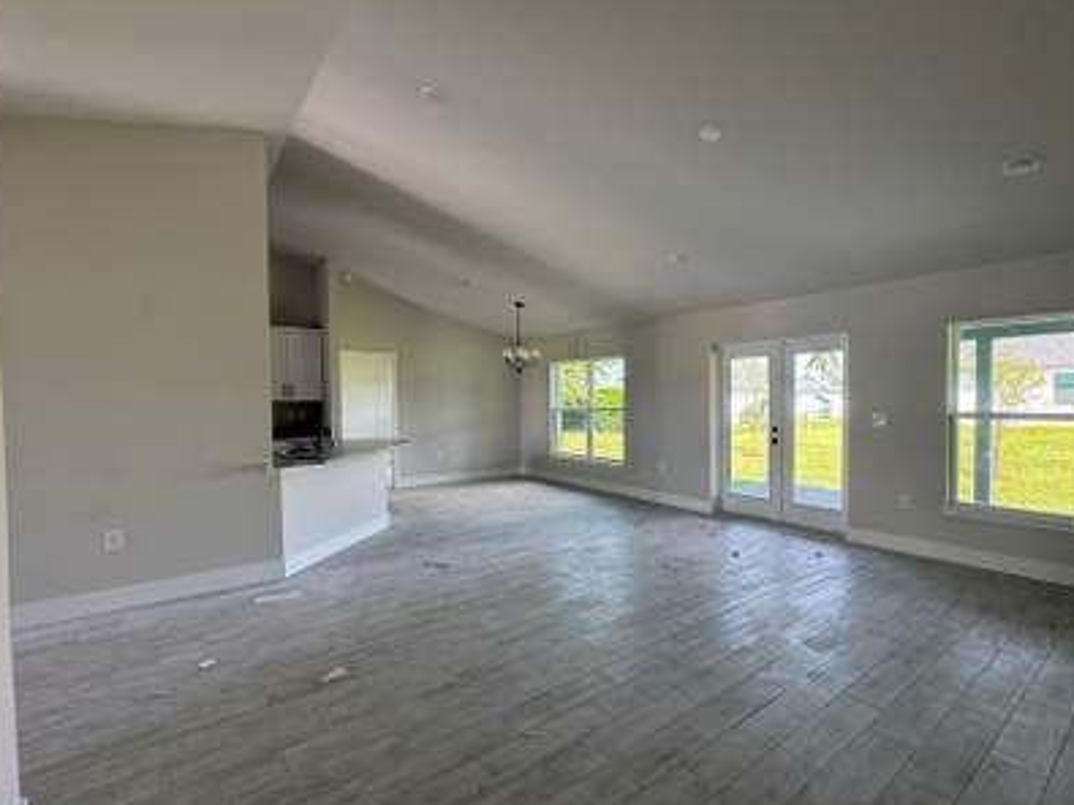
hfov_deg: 90.5
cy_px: 413
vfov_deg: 74.7
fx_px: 527
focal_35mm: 17
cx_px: 612
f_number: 2.2
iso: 80
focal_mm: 2.22
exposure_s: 1/99
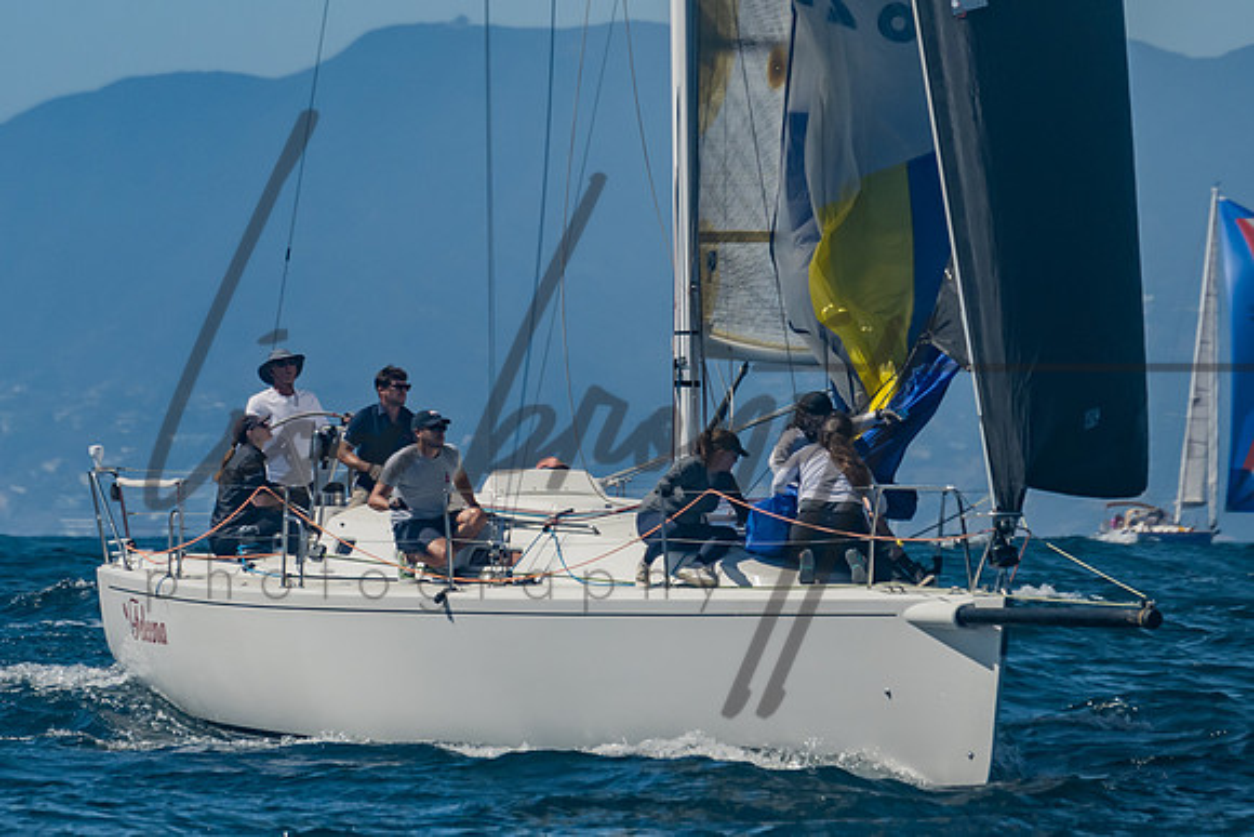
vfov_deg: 2.9
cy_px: 271
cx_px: 293
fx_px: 16398
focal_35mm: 471
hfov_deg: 4.4
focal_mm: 200
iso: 160
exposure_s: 1/1250
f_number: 6.3
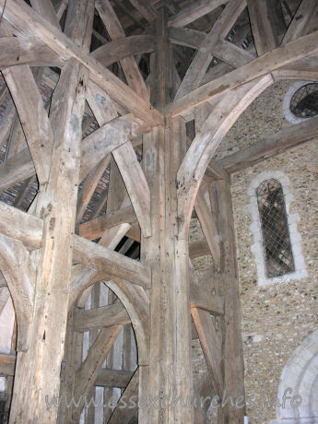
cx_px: 159
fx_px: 429
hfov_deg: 40.7
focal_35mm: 35
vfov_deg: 52.6
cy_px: 212
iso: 200
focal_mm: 8.9
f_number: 2.8
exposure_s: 1/60.1
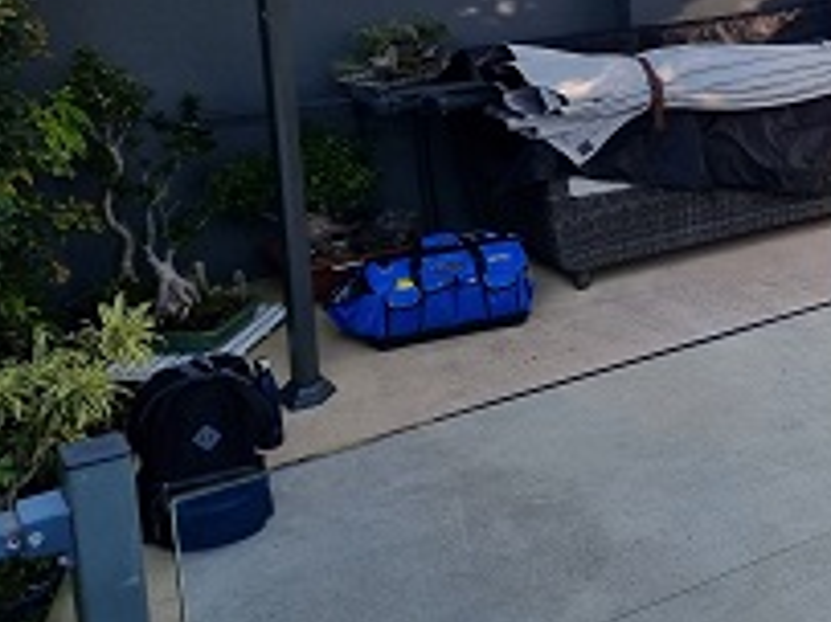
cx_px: 974
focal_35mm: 64
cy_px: 88
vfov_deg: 22.5
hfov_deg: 27.1
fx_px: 1535
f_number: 1.8
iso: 50
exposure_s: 1/802
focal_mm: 5.4
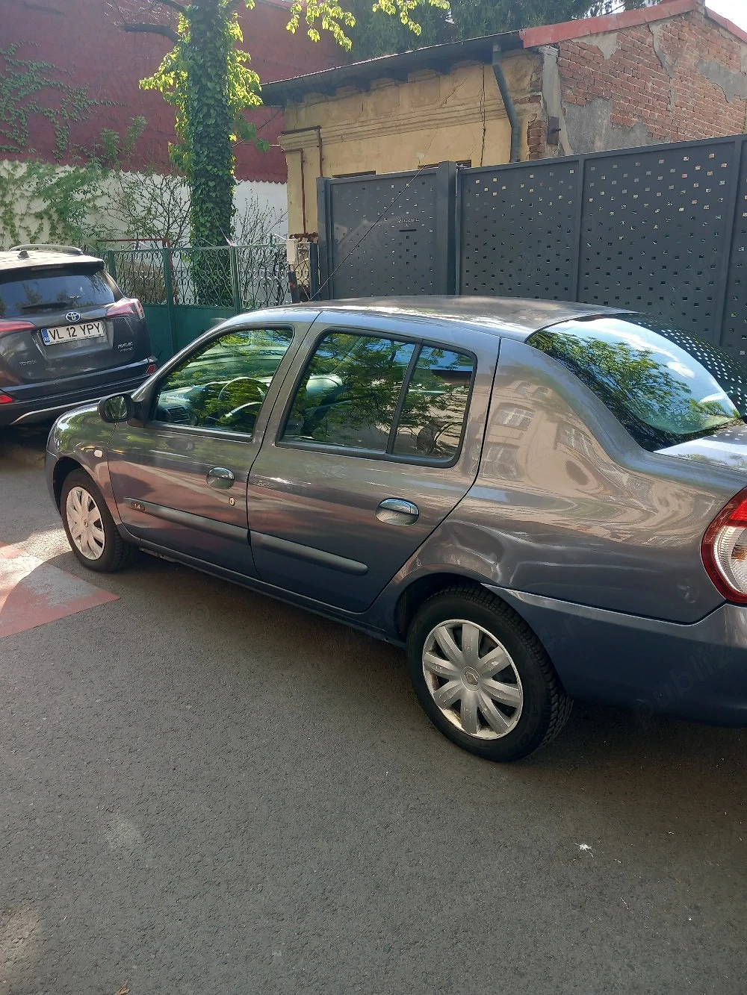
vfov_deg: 65.3
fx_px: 777
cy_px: 498
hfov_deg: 51.4
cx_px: 374
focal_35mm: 27
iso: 25
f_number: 1.8
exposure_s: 1/50
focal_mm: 4
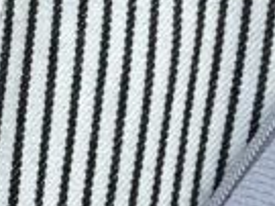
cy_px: 145
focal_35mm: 175
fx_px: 1389
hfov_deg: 10.6
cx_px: -226
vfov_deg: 8.5
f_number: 1.9
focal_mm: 2.69
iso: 25
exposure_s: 1/413
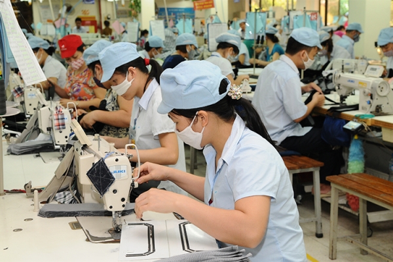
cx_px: 196
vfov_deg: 23.8
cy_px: 131
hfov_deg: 35.1
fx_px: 622
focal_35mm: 57
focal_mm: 38
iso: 640
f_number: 5.6
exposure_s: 1/60
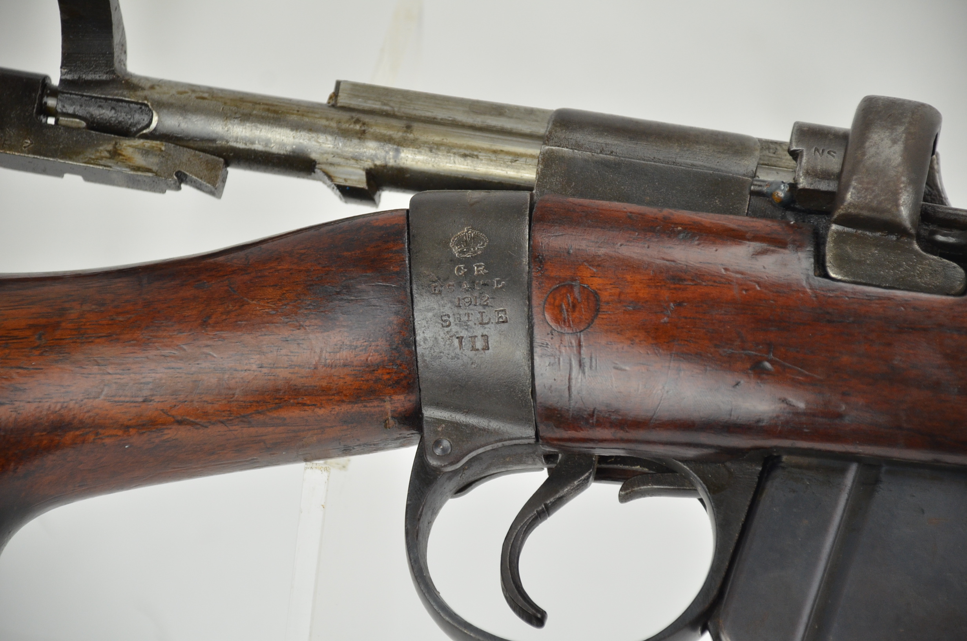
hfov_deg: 10.2
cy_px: 320
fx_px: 5428
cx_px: 484
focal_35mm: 202
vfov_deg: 6.8
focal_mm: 135
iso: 800
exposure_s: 1/125
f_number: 5.6
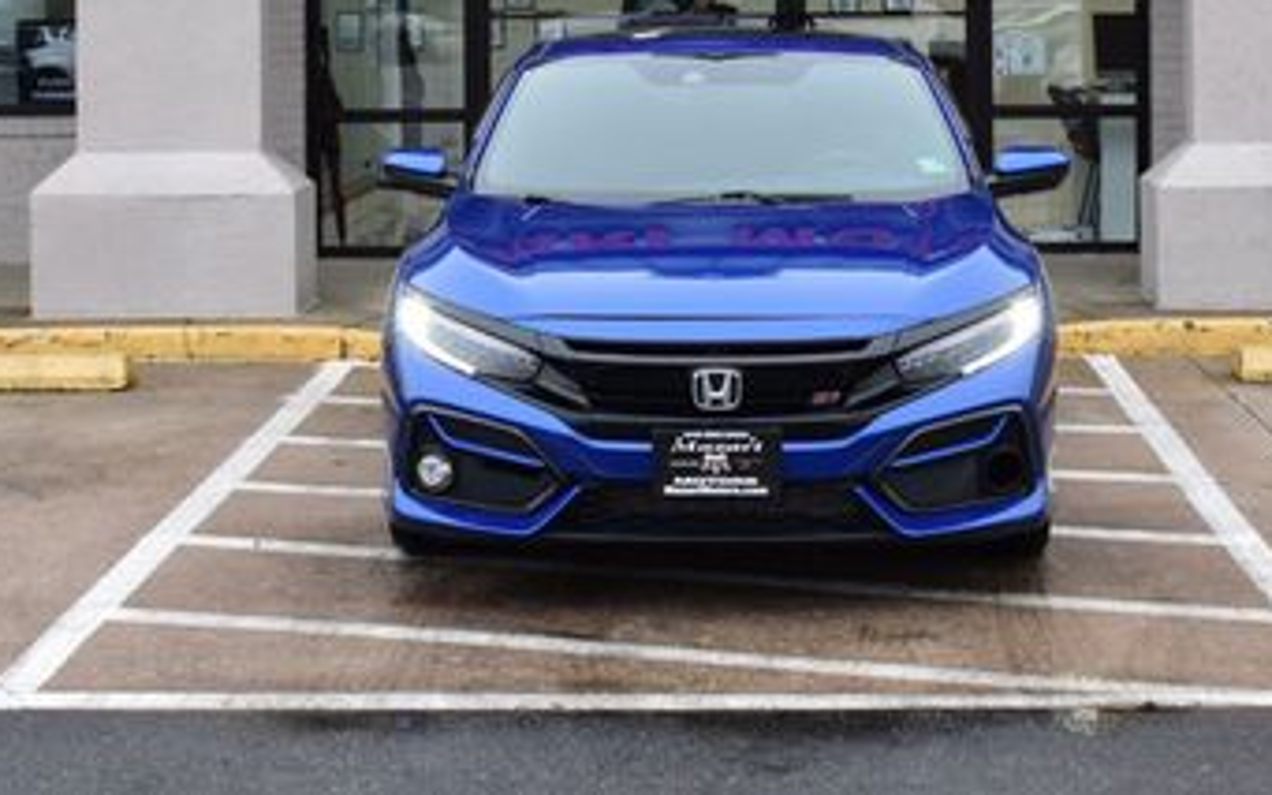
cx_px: 694
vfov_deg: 14.9
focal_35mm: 86
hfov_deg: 24.1
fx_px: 2981
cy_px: 4
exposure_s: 1/80
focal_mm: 30
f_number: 8
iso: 400
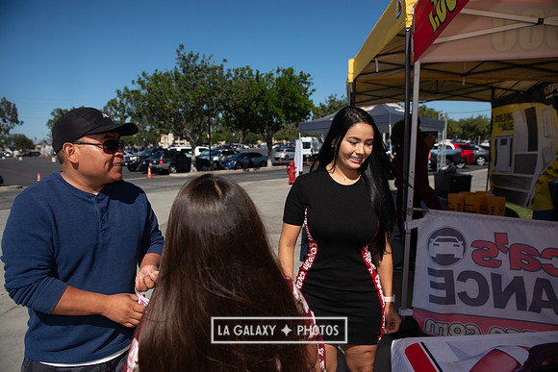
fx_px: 372
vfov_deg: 53.2
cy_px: 186
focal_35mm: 24
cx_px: 279
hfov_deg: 73.7
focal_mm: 24
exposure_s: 1/4000
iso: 200
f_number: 4
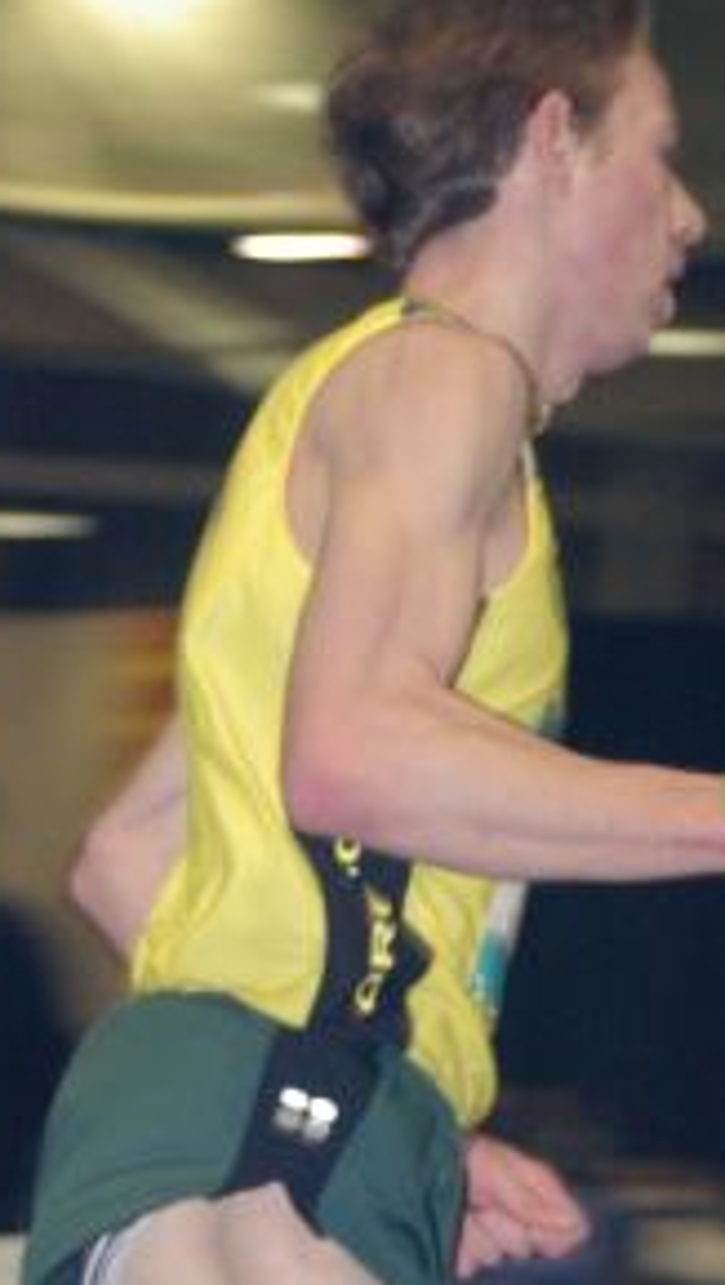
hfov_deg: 4.7
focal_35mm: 261
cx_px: 485
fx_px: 8902
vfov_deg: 8.2
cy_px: 1187
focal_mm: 60
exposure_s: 1/125
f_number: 6.3
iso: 800
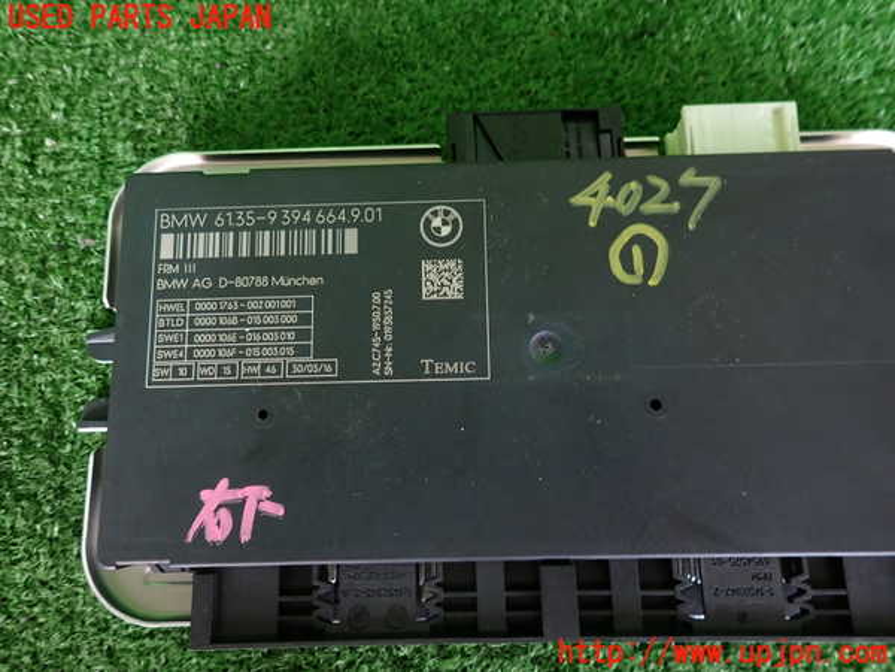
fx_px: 646
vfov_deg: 54.9
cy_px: 336
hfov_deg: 69.4
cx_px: 448
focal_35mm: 25
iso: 160
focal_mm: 4.5
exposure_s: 1/60
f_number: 2
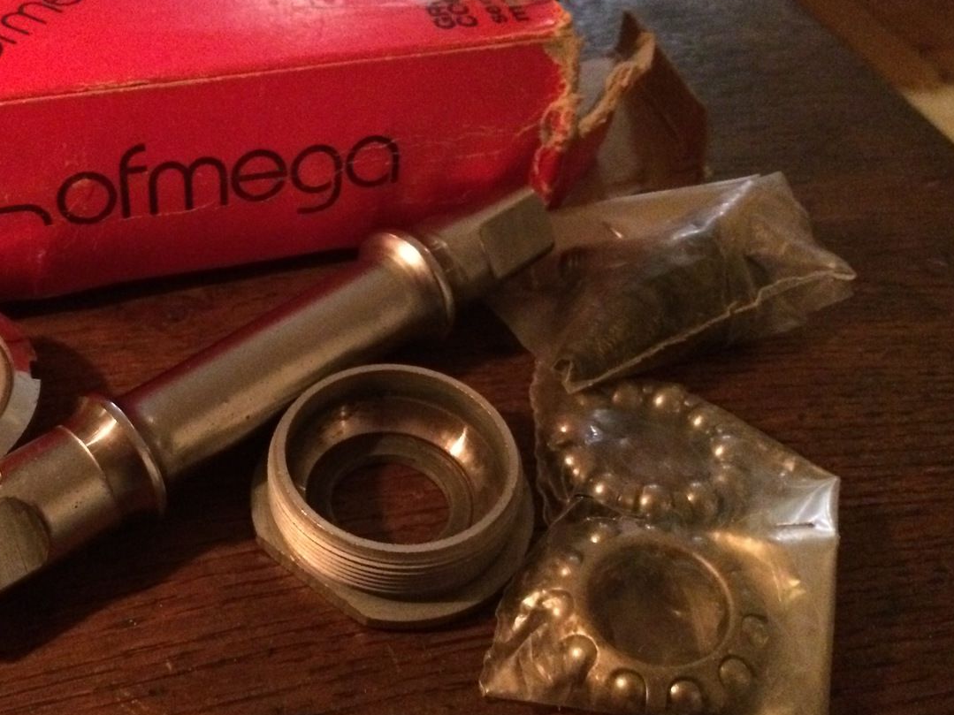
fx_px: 1185
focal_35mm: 43
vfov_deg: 33.6
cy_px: 361
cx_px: 283
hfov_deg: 43.0
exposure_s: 1/17
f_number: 2.2
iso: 640
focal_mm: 4.15
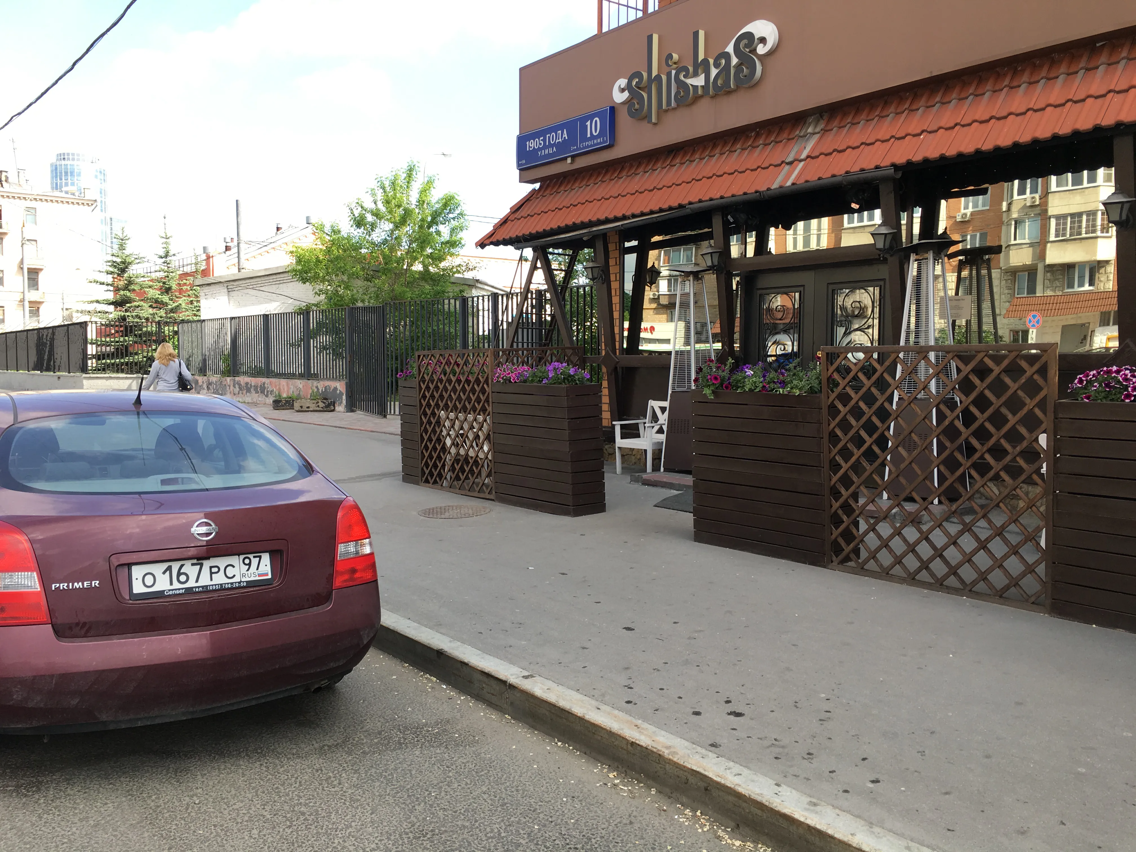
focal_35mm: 29
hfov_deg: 61.7
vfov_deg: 48.2
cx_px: 568
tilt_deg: -1.2
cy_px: 426
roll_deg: -0.2
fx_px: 952
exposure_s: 1/323
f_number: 2.2
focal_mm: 4.15
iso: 25
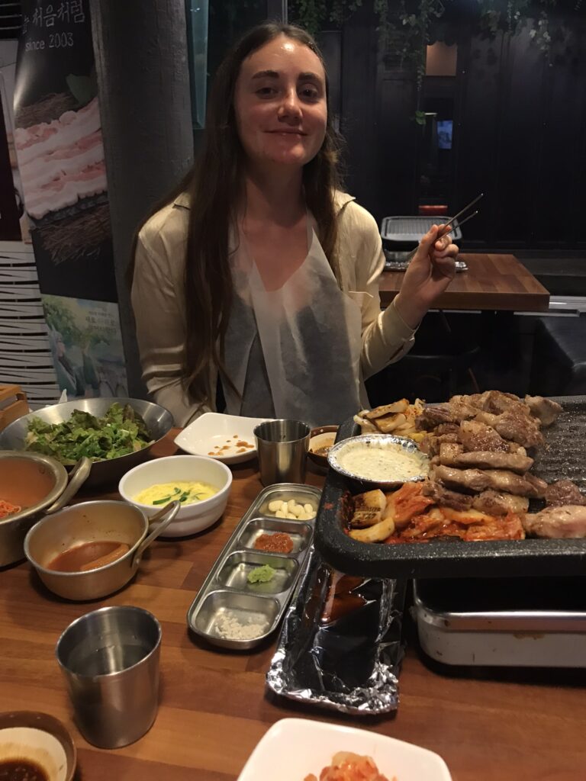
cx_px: 293
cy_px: 390
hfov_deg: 49.7
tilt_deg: -17.7
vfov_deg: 63.4
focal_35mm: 28
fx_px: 632
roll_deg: +0.2
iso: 50
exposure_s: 1/15
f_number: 1.8
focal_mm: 3.99
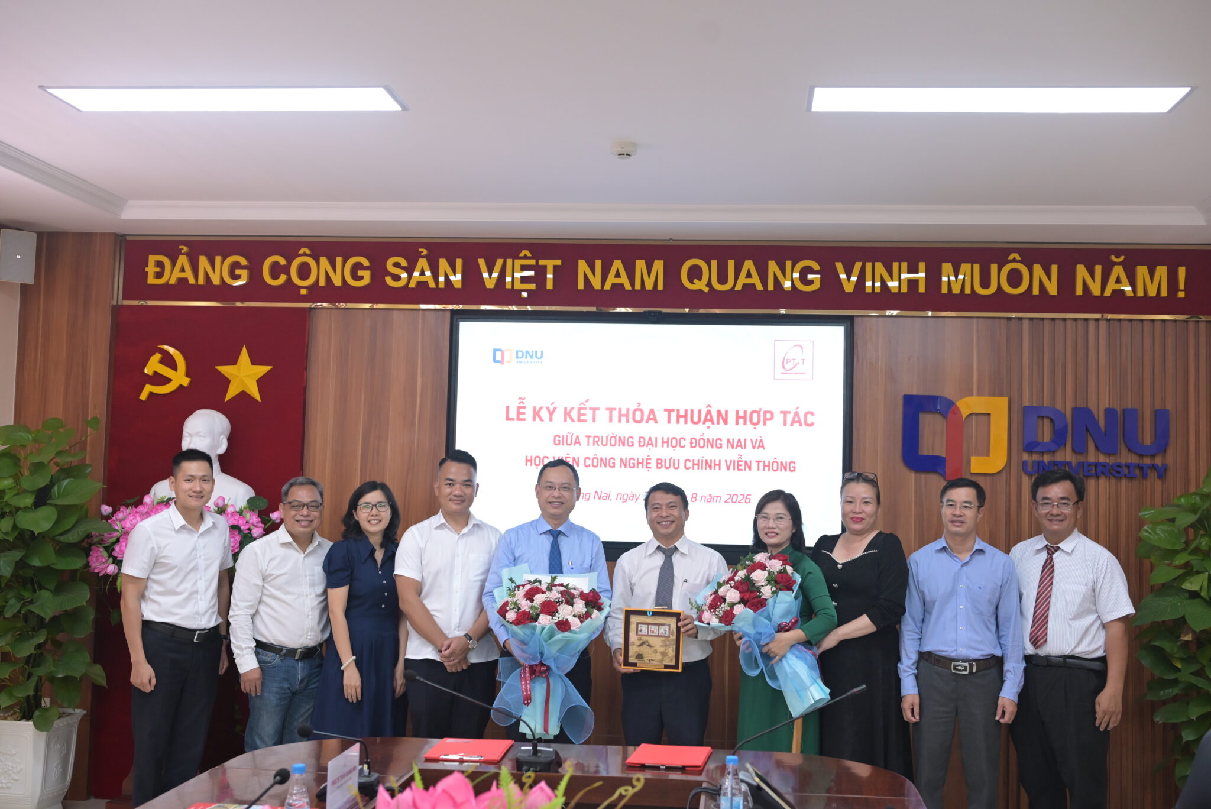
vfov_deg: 33.4
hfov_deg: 48.4
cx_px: 606
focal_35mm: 40
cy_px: 404
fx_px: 1346
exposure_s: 1/125
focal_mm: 40
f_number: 4
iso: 2000
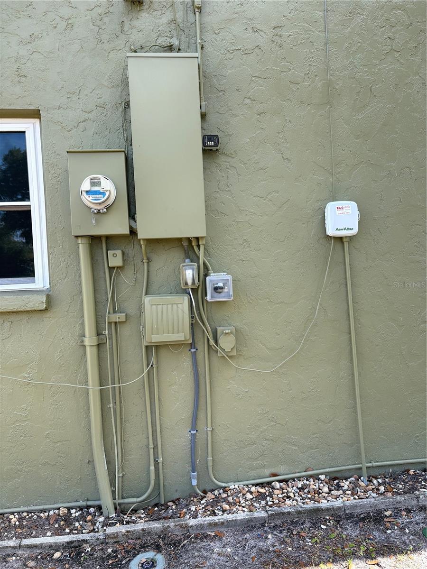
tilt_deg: +0.5
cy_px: 284
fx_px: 428
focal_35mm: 26
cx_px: 214
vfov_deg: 67.3
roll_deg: +2.3
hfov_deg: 53.1
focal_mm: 5.96
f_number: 1.6
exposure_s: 1/407
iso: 50
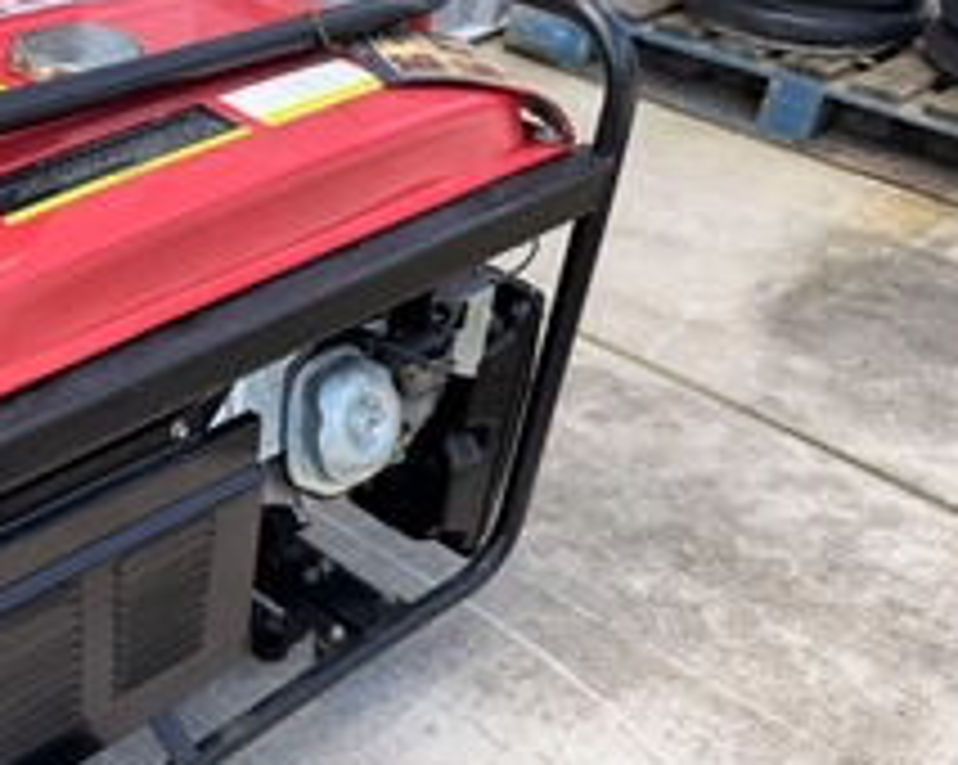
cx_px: 144
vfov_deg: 33.7
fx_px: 1246
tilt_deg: -34.9
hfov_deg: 39.7
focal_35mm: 44
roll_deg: -0.4
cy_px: 526
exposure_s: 1/547
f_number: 1.78
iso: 80
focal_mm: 6.76
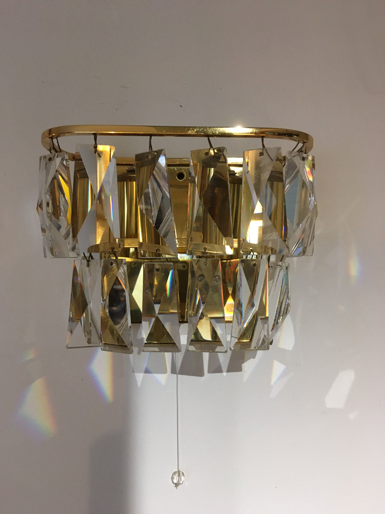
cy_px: 257
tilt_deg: +1.7
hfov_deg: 48.2
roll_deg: +0.3
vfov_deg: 61.7
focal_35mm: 29
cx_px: 192
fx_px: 430
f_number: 2.2
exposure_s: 1/20
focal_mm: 4.15
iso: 200
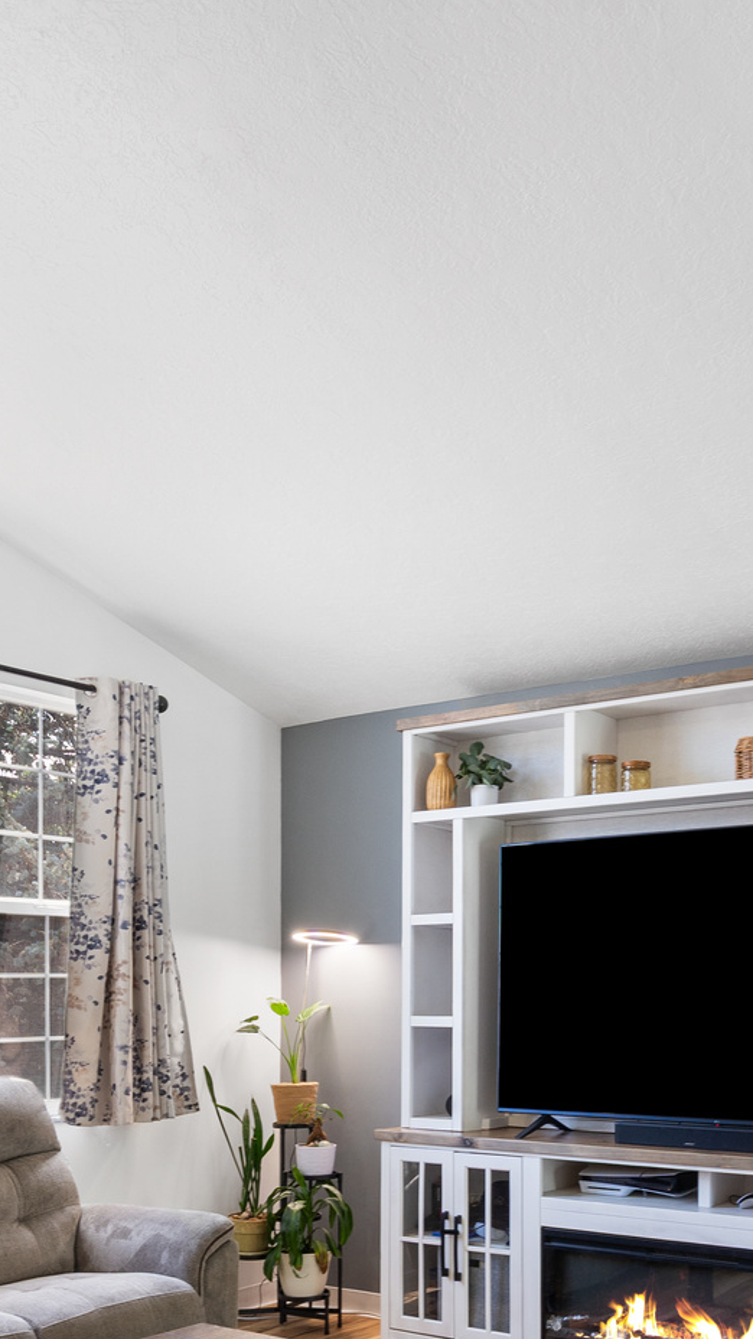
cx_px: 454
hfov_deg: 31.9
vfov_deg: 52.2
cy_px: 967
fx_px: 1313
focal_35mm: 37
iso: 250
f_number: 9
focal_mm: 16
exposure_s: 1/4
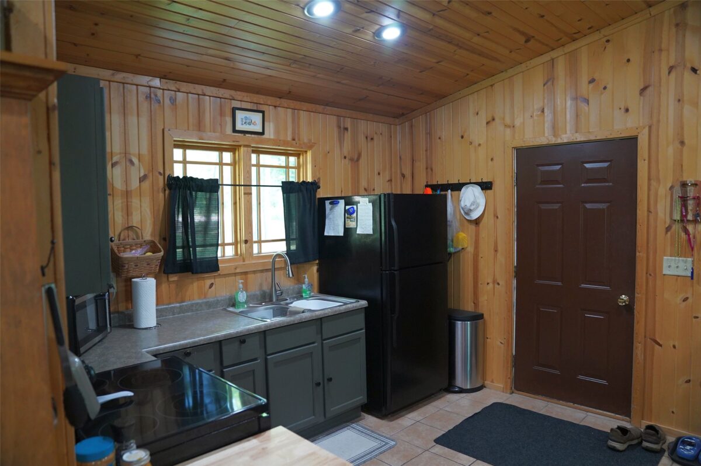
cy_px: 233
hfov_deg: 73.8
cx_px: 350
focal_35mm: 24
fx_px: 467
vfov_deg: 53.1
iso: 3200
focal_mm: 24
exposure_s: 1/160
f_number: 2.8
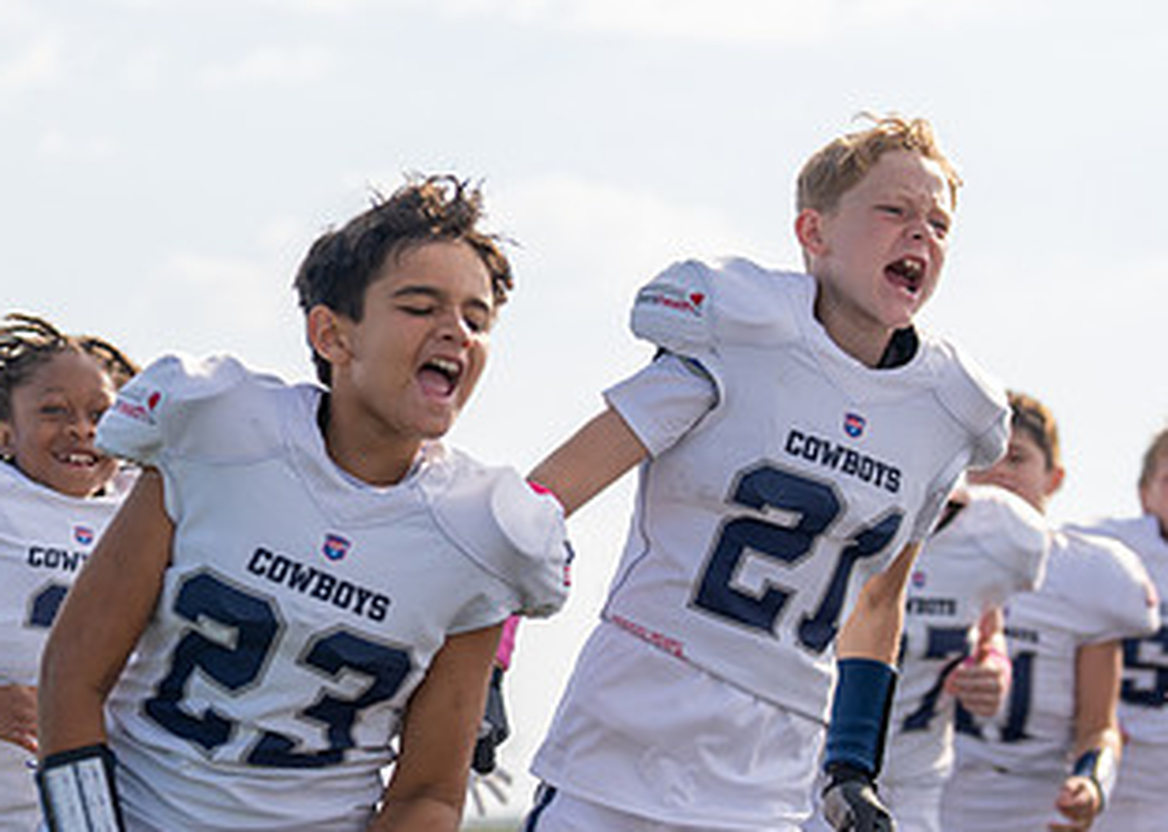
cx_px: 403
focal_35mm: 136
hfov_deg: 14.7
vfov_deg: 10.5
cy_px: 534
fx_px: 4508
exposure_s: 1/1250
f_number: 2.8
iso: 100
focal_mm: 70
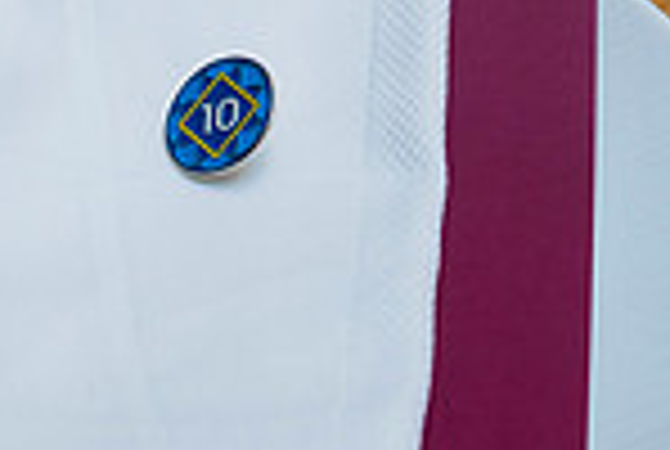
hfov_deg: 10.6
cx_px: 283
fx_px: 3618
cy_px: 29
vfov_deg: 7.1
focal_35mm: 194
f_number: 5
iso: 800
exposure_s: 1/125
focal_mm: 50
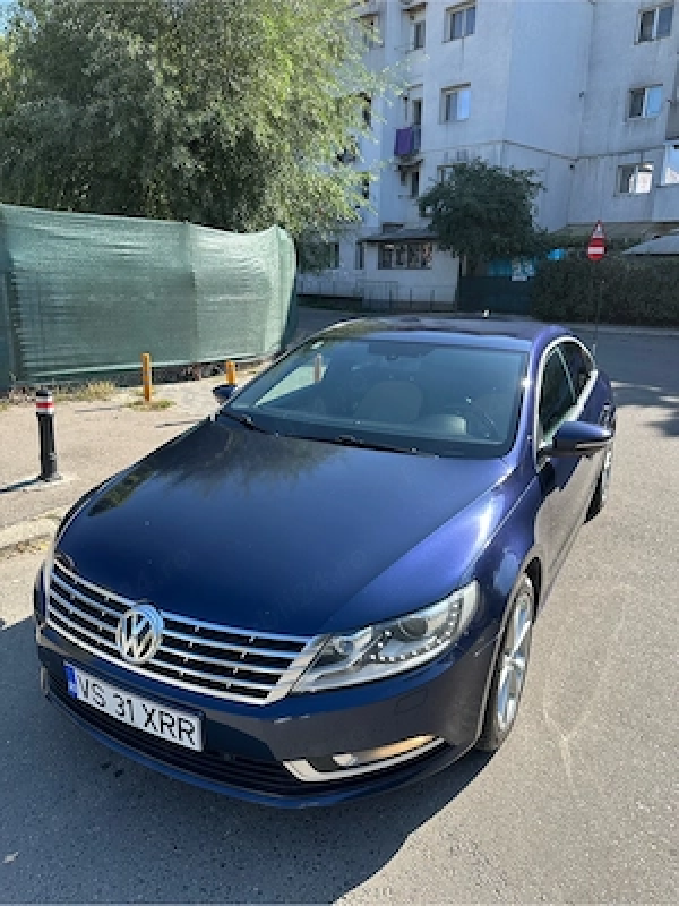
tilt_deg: -14.7
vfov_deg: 71.6
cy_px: 453
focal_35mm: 24
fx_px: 628
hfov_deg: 56.8
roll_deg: -2.2
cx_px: 340
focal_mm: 6.86
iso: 80
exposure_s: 1/1357
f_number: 1.78
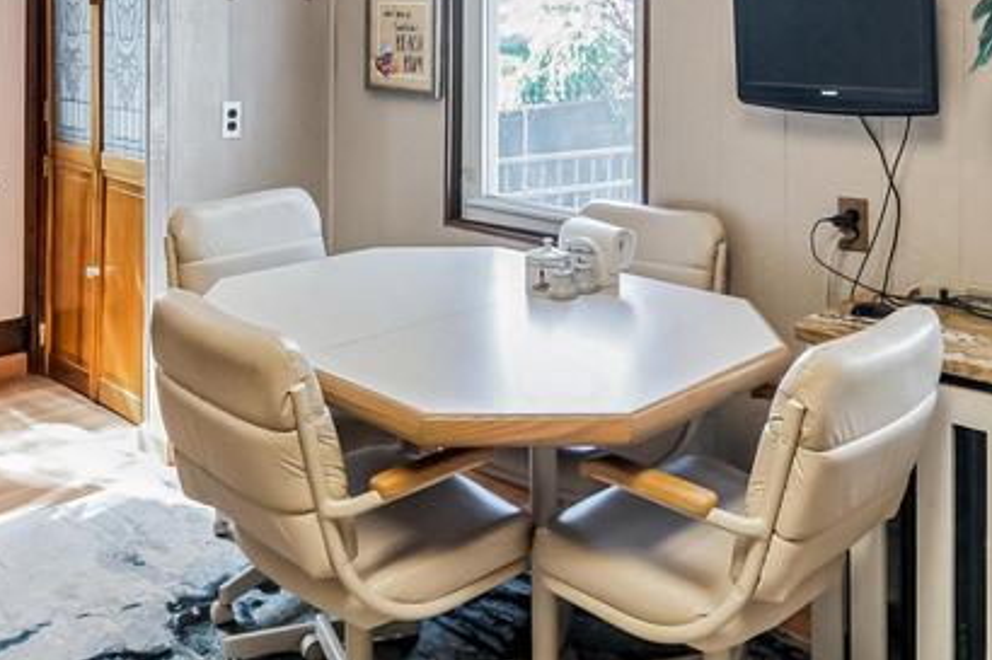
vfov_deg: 31.2
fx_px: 1102
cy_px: 18
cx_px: 494
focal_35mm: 40
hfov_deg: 48.5
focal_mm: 16
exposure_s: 1/60
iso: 400
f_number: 4
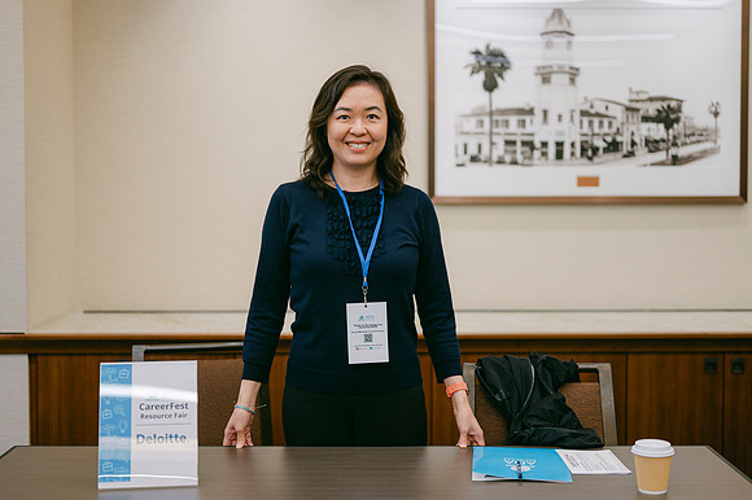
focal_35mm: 51
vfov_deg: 26.3
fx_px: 1070
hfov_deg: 38.7
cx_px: 376
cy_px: 250
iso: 125
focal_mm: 50
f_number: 2
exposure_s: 1/125
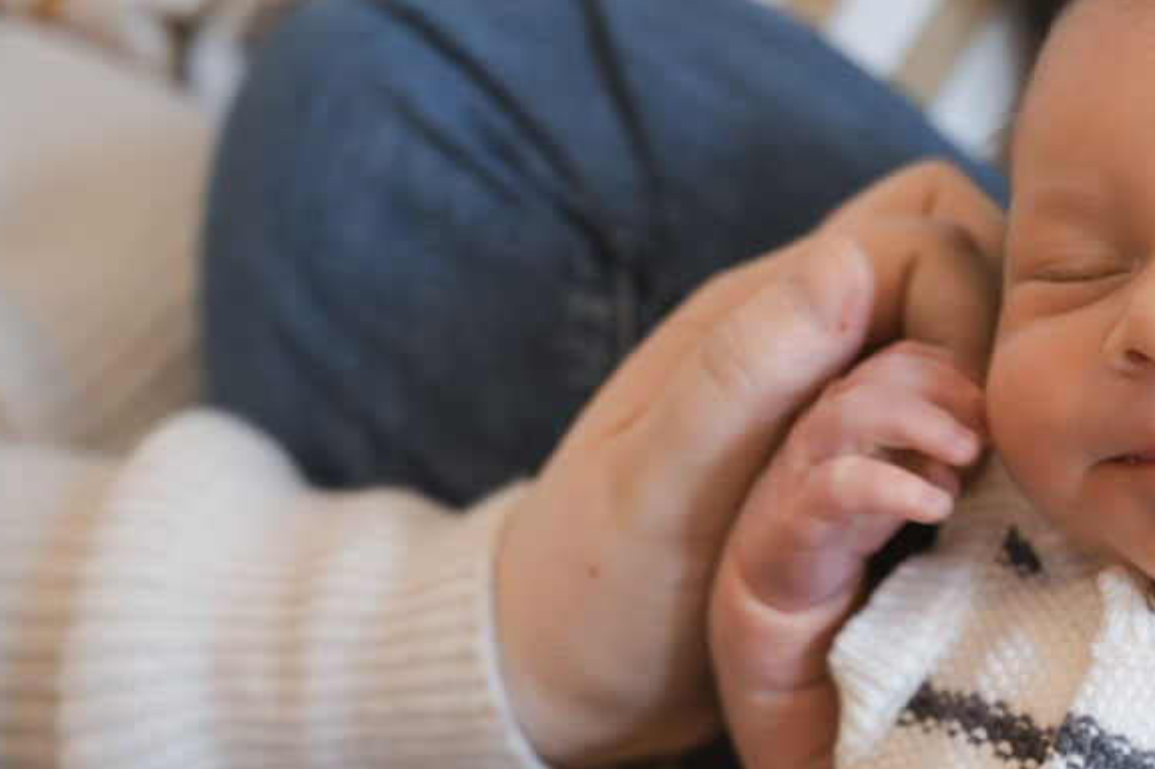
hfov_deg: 27.7
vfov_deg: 19.1
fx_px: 2277
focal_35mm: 71
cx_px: 986
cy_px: 482
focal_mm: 34
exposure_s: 1/250
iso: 5000
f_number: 3.5
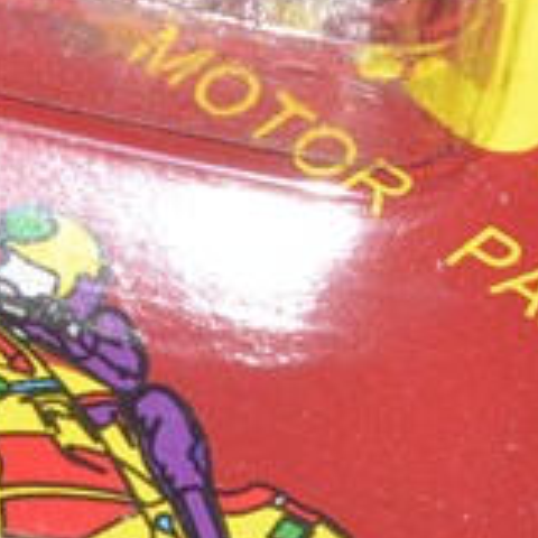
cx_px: -27
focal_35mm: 496
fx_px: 8722
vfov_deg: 3.5
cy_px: -538
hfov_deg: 3.5
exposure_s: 1/200
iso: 160
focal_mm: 55
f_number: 16
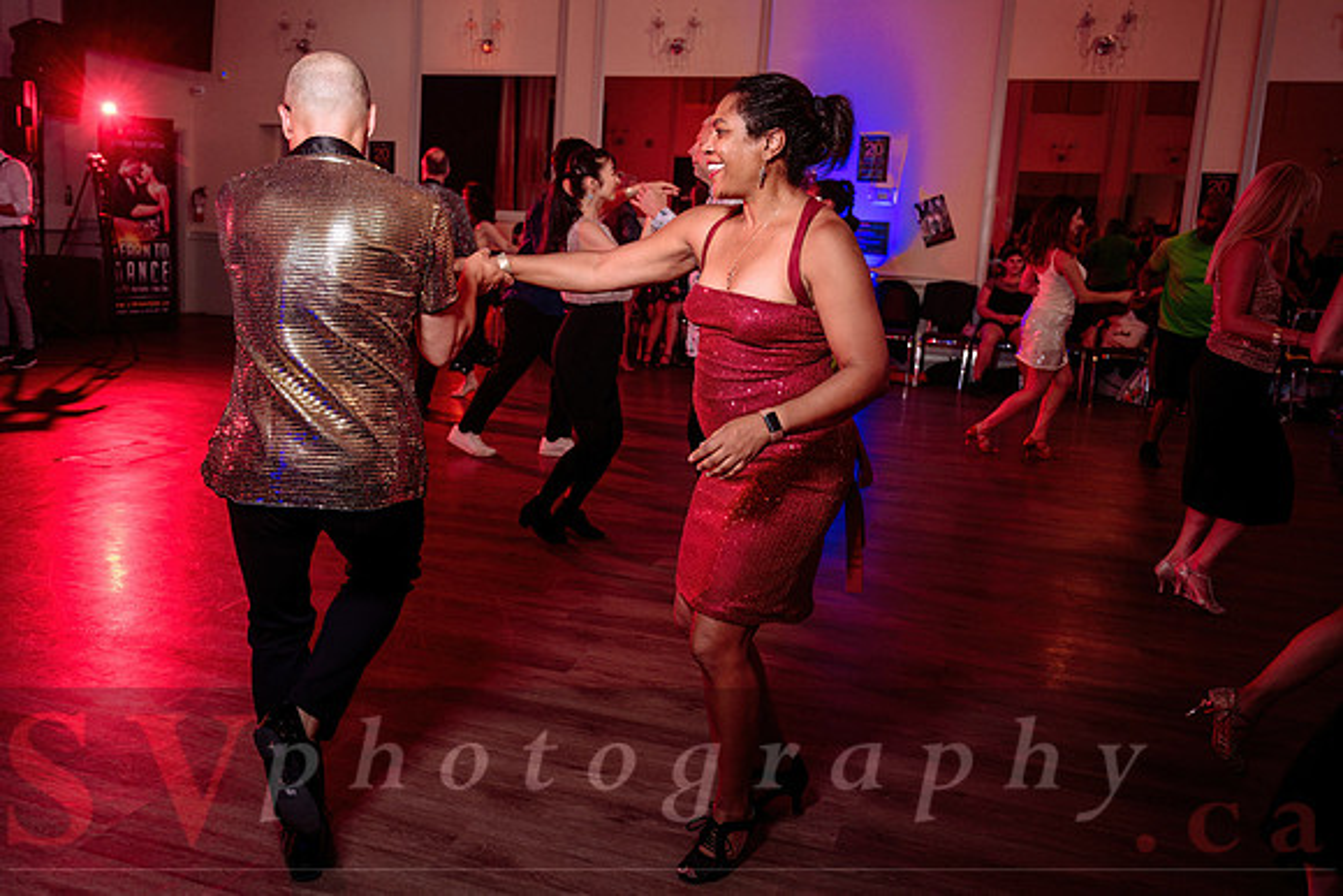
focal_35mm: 33
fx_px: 1221
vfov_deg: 40.3
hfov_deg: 57.3
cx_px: 558
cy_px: 421
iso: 800
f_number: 3.2
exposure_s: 1/100
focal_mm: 28
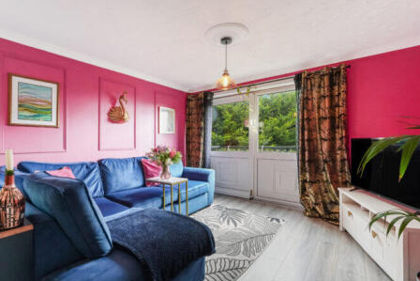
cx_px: 202
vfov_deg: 70.4
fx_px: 198
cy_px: 148
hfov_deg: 93.2
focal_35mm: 17
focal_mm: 16
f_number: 8
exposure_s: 1/25
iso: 1600
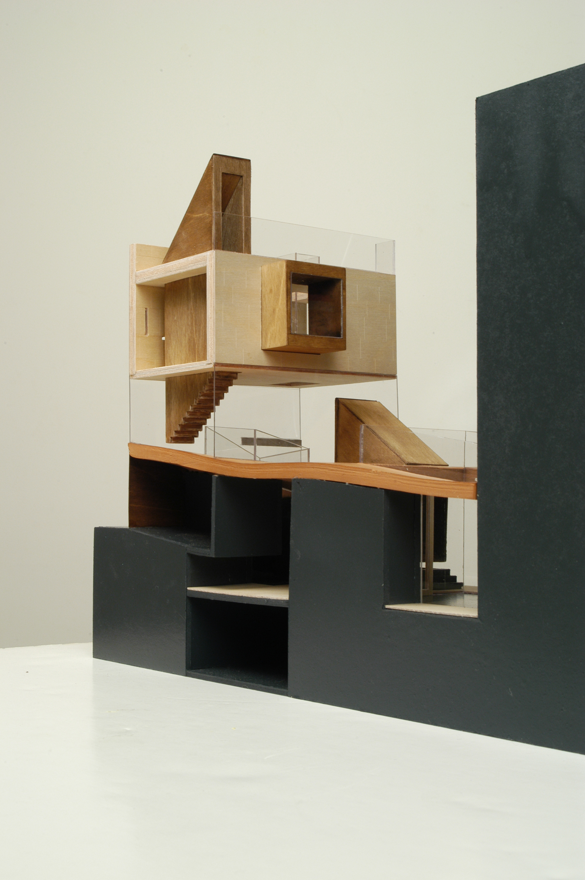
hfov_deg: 25.7
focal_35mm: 52
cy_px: 440
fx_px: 1282
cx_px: 292
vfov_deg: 37.9
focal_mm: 35
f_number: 16
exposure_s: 1/5
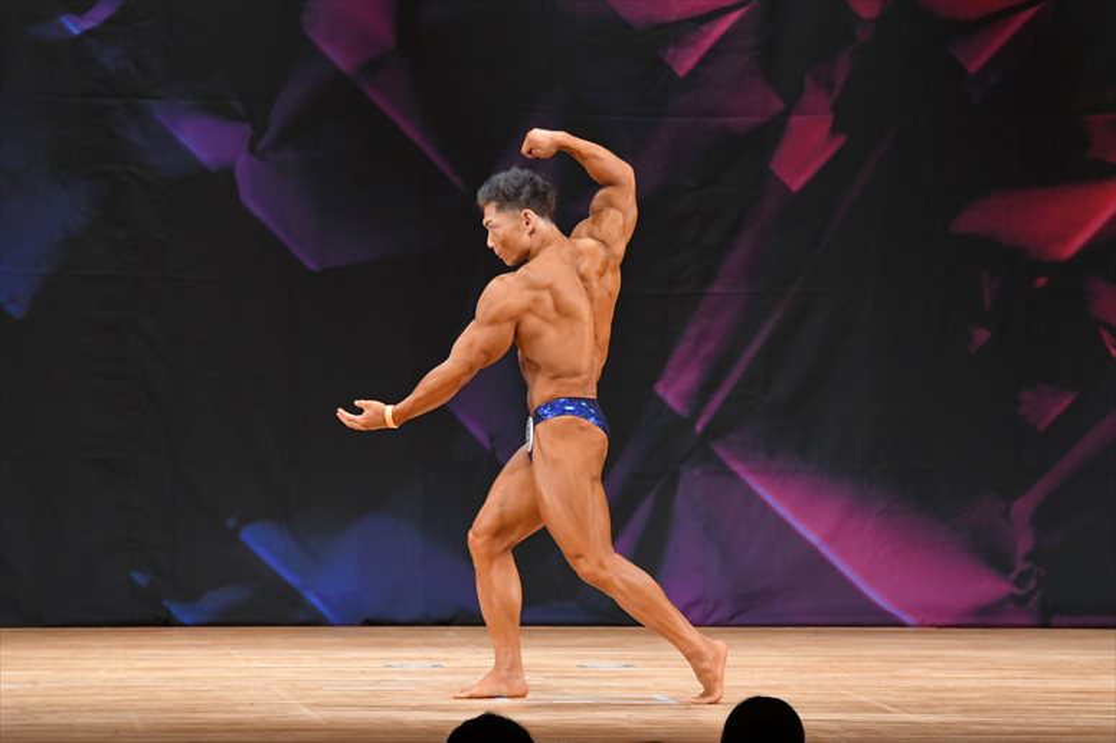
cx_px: 558
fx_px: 7436
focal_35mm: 240
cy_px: 372
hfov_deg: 8.6
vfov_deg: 5.7
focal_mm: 160
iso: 3200
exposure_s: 1/400
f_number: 5.6
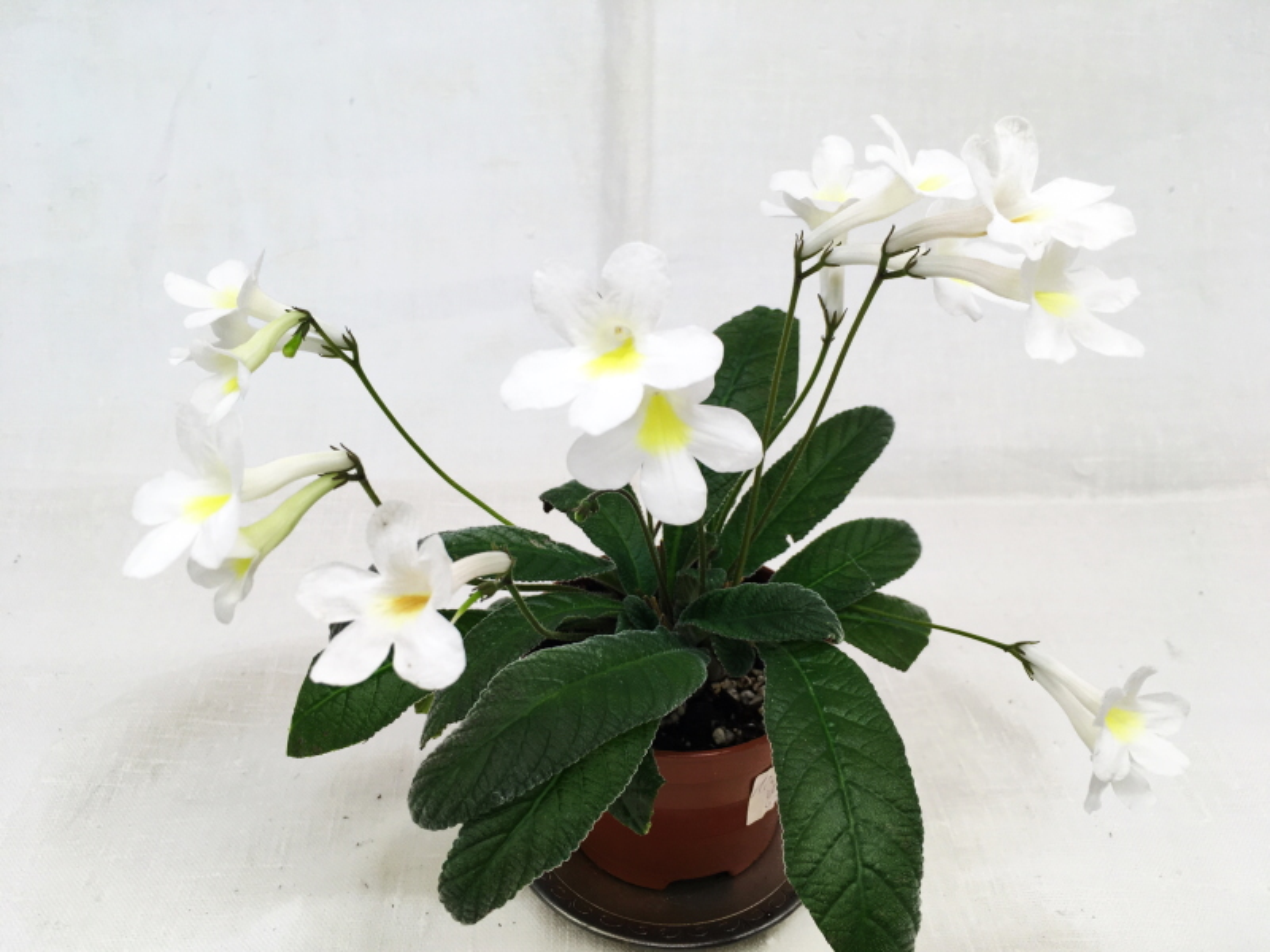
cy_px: 476
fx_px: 1064
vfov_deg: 48.2
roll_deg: -1.7
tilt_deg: -30.9
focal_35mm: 29
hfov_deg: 61.7
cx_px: 635
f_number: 2.2
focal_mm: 4.15
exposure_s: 1/100
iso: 32
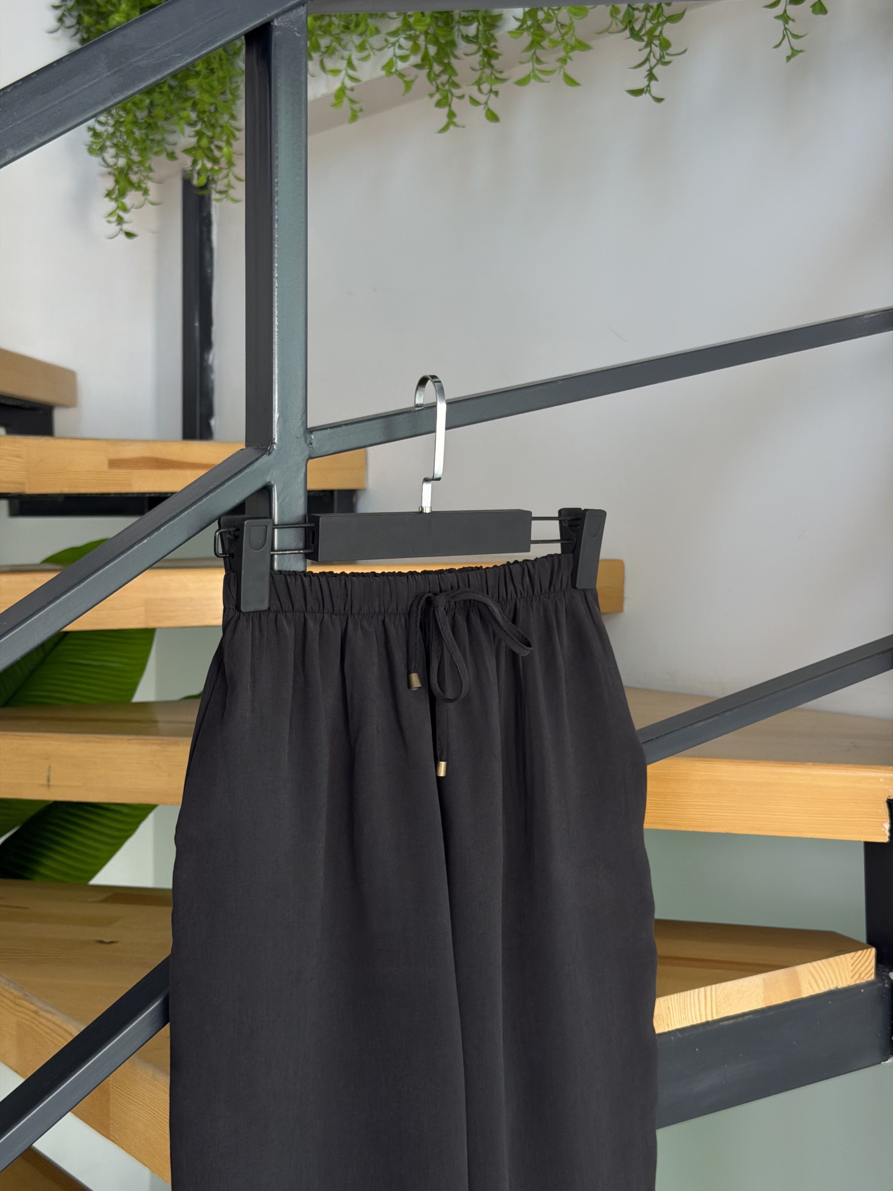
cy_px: 596
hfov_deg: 30.3
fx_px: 1651
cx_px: 446
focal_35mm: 48
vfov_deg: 39.7
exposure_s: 1/100
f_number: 1.78
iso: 64
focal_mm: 6.76
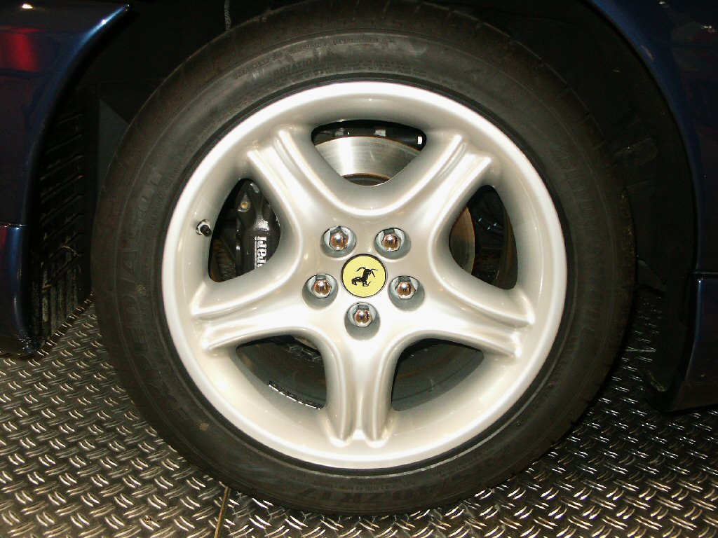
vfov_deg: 36.0
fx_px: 830
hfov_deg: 46.8
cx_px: 359
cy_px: 269
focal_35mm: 40
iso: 200
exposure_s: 1/45
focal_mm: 8.29
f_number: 3
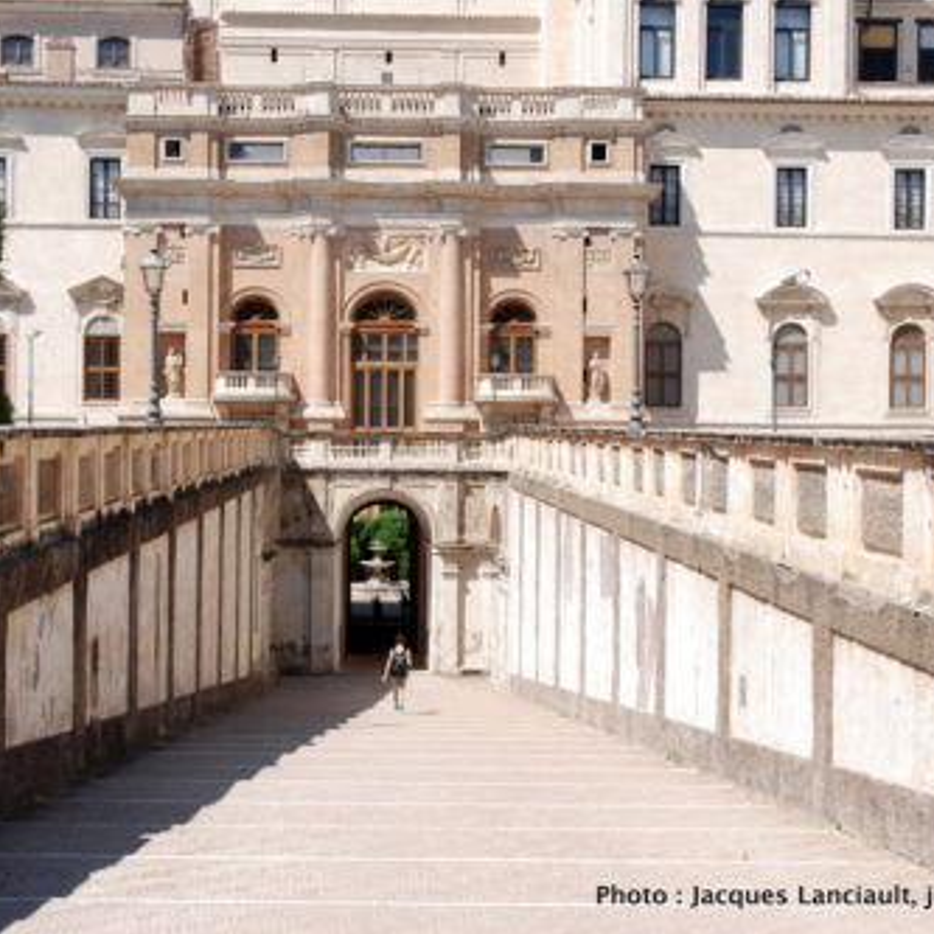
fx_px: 1698
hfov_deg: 30.7
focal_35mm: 56
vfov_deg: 30.7
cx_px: 379
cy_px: 467
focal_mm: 29
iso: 100
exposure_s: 1/250
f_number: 8
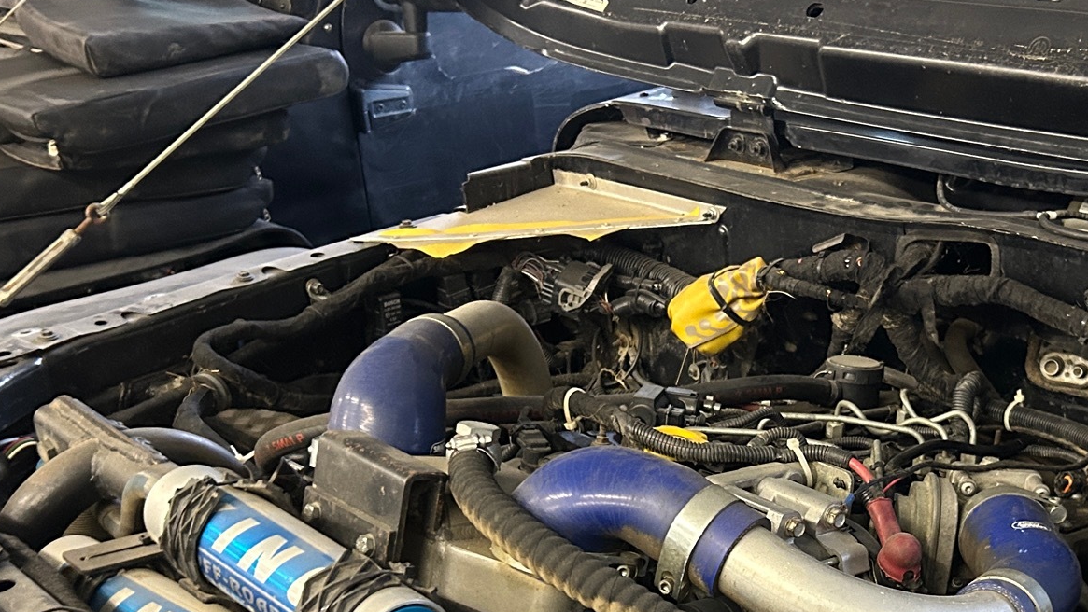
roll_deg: +2.3
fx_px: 1414
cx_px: 795
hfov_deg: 41.1
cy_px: 564
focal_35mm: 49
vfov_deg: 23.7
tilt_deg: -26.0
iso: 640
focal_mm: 5.7
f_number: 1.5
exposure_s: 1/33
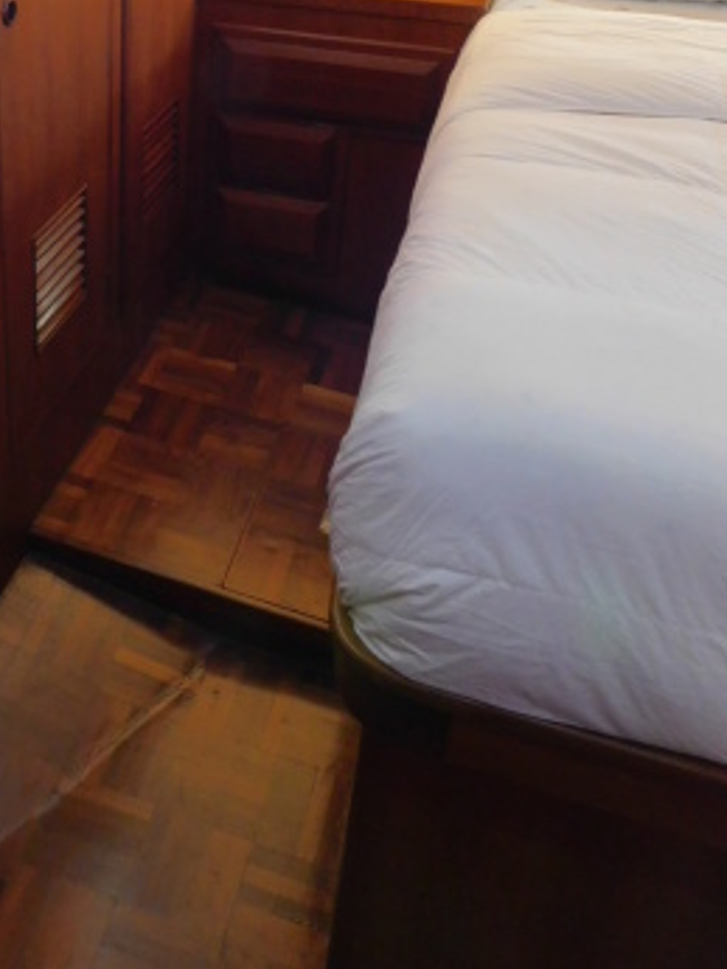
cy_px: 157
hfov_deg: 34.8
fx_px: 1119
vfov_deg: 43.9
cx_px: 140
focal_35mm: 40
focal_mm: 4
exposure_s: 1/15
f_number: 3
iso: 400
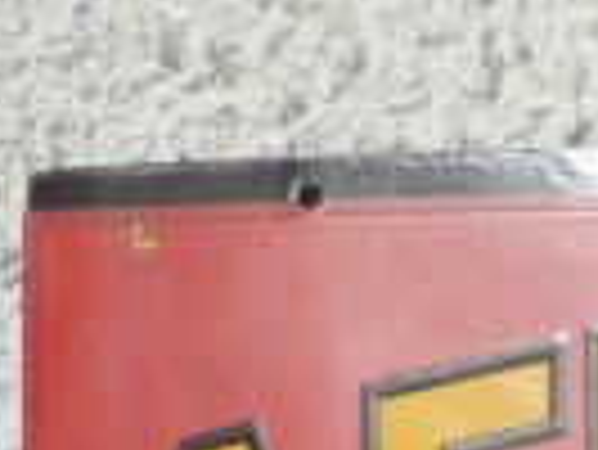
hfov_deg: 14.4
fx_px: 1867
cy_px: 936
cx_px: 1277
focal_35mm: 108
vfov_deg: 12.0
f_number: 3.7
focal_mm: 4.3
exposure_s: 1/1250
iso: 80
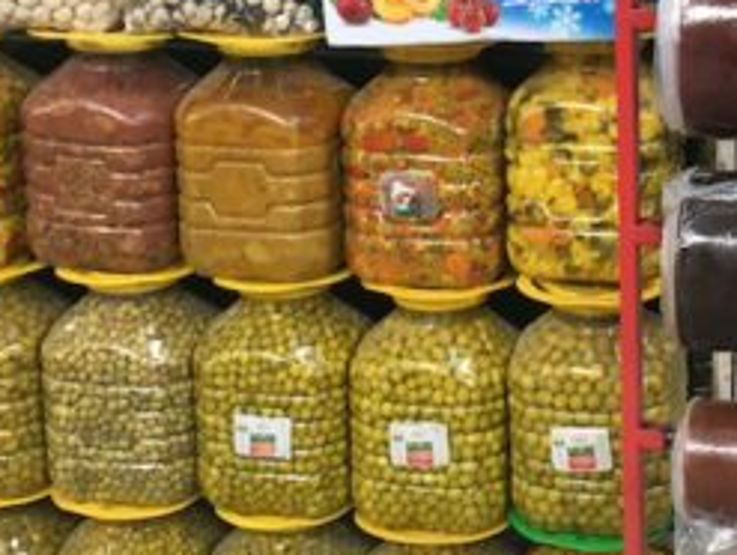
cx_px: 671
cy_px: 51
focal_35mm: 90
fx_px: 1919
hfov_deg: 21.2
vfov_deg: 16.2
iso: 25
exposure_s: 1/33
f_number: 2.2
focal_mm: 4.15
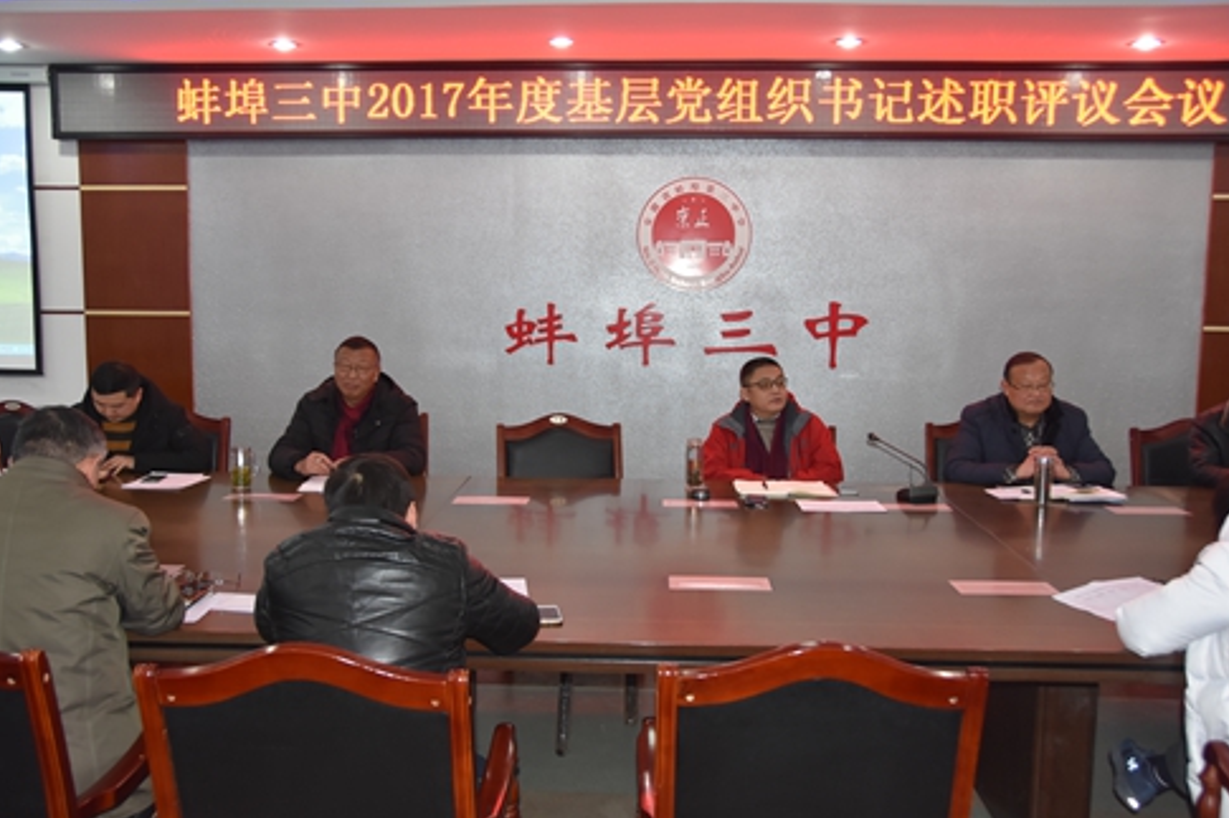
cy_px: 409
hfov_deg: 55.8
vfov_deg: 38.9
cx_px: 608
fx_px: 1160
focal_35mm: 34
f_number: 3.8
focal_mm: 22
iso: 800
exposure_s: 1/60
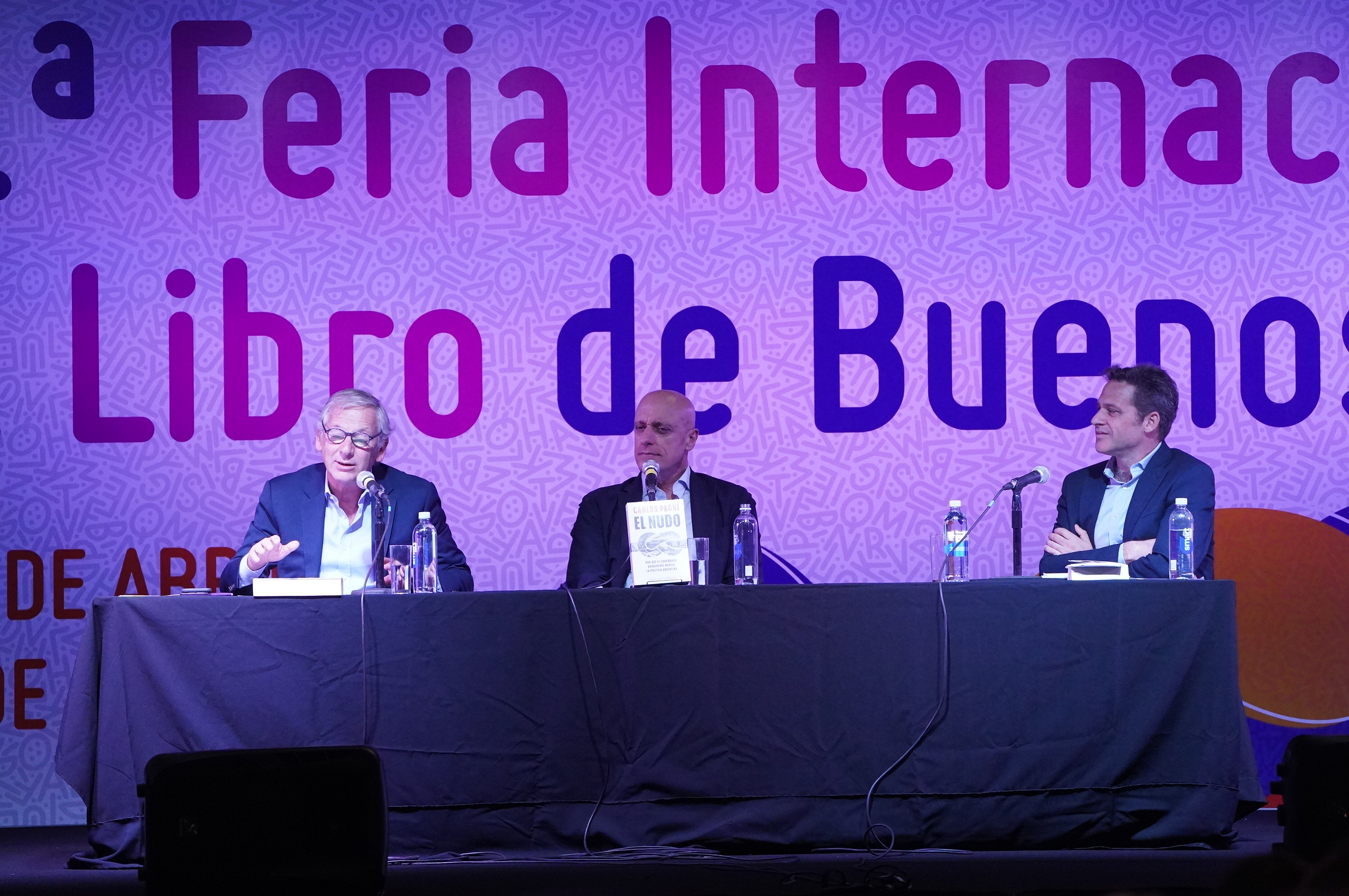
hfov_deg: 12.2
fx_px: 6327
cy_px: 448
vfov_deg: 8.1
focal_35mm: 169
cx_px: 674
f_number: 5.6
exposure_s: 1/400
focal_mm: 169
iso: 8000
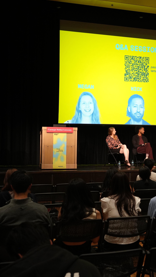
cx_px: 167
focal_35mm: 56
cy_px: 139
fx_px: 412
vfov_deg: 37.2
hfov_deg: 20.5
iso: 2500
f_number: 4
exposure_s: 1/160
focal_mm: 35
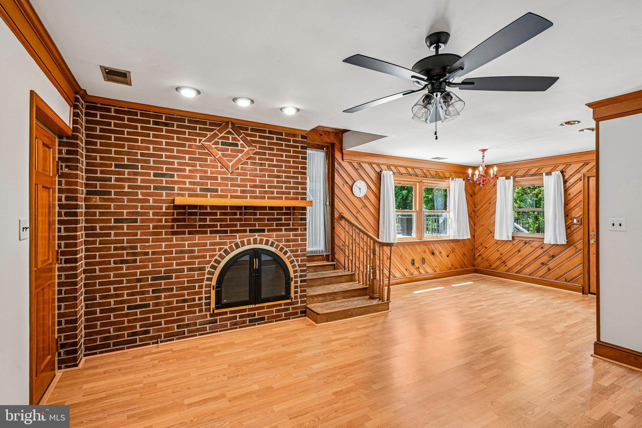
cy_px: 214
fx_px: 285
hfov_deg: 96.7
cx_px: 321
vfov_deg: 73.7
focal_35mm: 16
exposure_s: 1/20
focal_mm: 16
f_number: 8
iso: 800
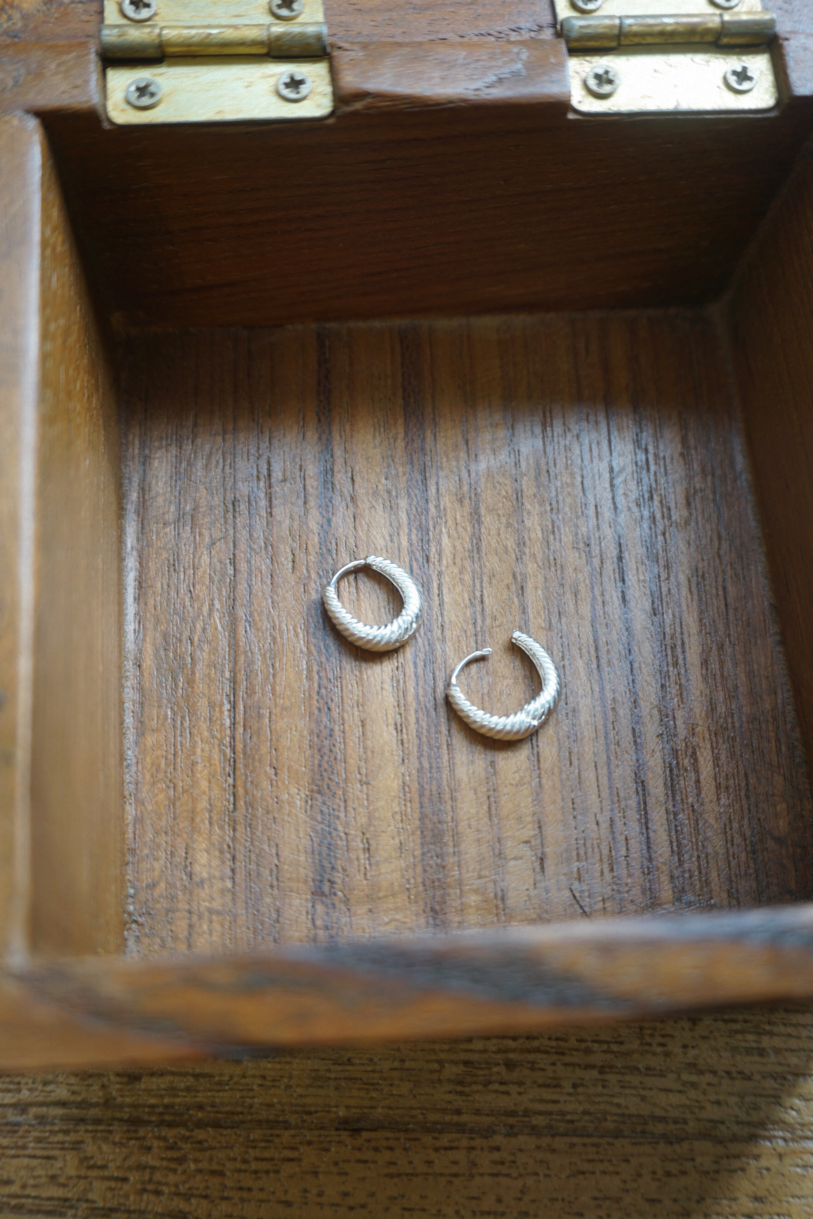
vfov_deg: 57.2
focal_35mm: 33
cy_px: 610
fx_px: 1118
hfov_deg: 40.0
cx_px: 406
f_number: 4
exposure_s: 1/60
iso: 125
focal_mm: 22
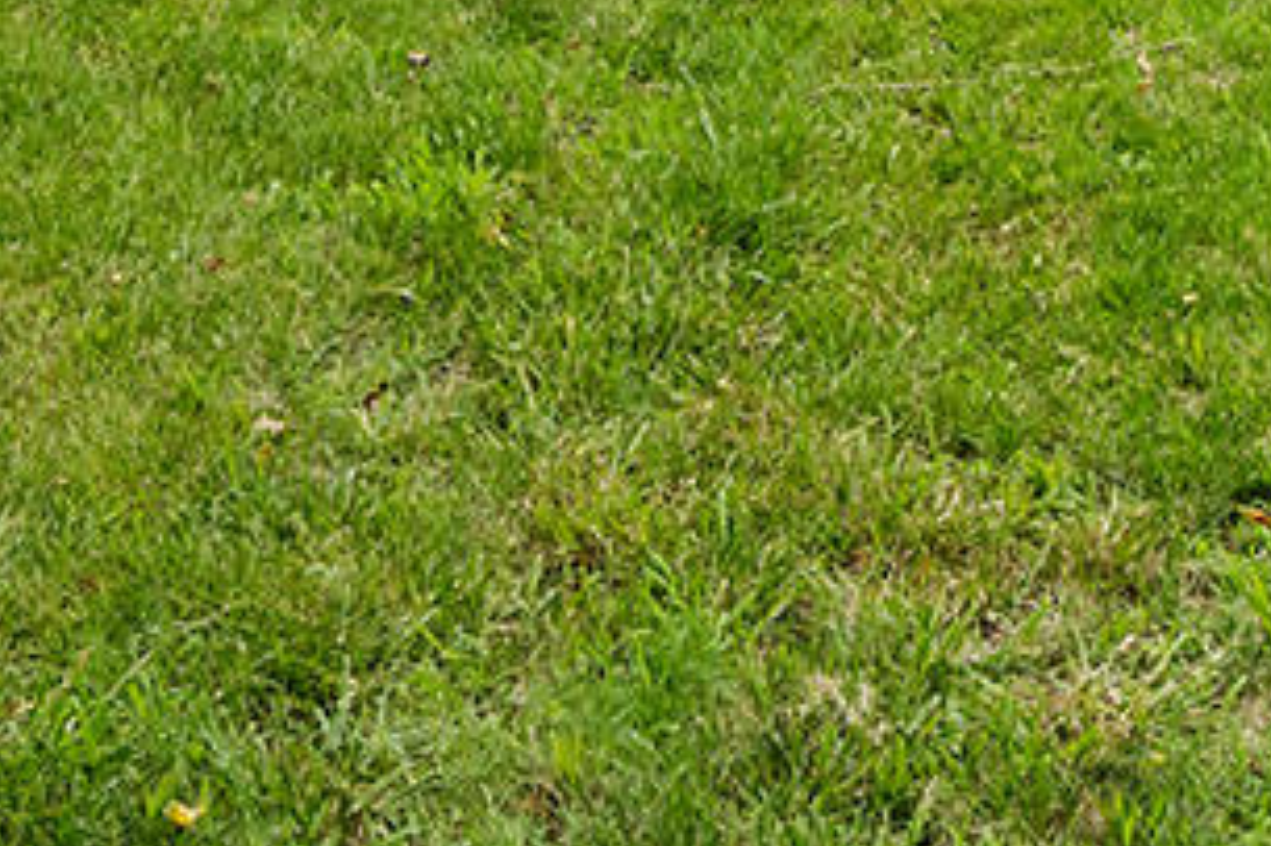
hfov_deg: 23.8
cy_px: -761
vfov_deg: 14.1
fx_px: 2964
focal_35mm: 84
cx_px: 1029
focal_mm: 16
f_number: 11
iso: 400
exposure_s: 1/80
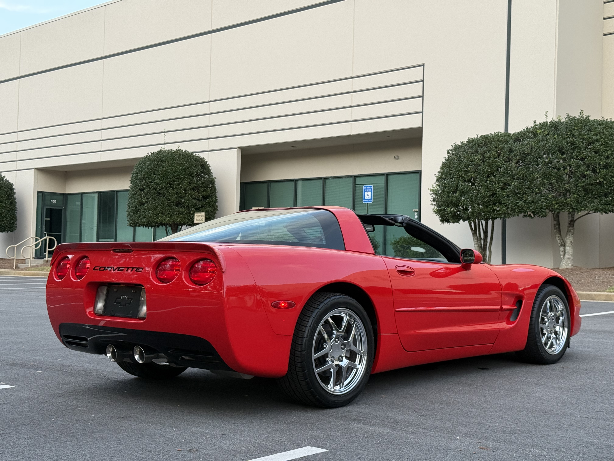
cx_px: 307
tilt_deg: +2.2
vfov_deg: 30.3
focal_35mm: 48
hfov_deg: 39.7
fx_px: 851
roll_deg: -1.5
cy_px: 230
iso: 80
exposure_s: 1/121
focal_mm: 6.76
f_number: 1.78
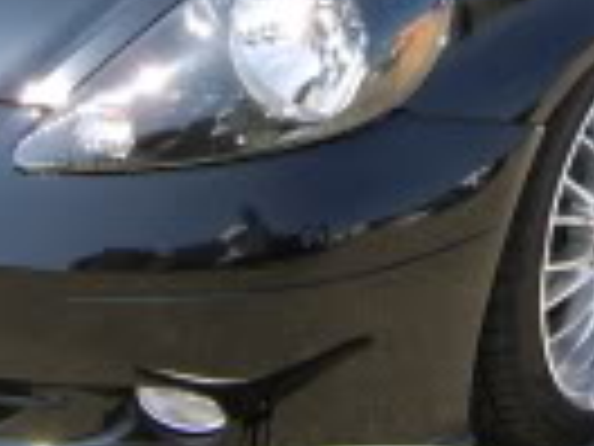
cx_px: 356
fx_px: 1613
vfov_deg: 15.3
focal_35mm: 94
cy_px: -45
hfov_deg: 20.8
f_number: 5.6
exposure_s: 1/136
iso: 71
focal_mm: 8.13
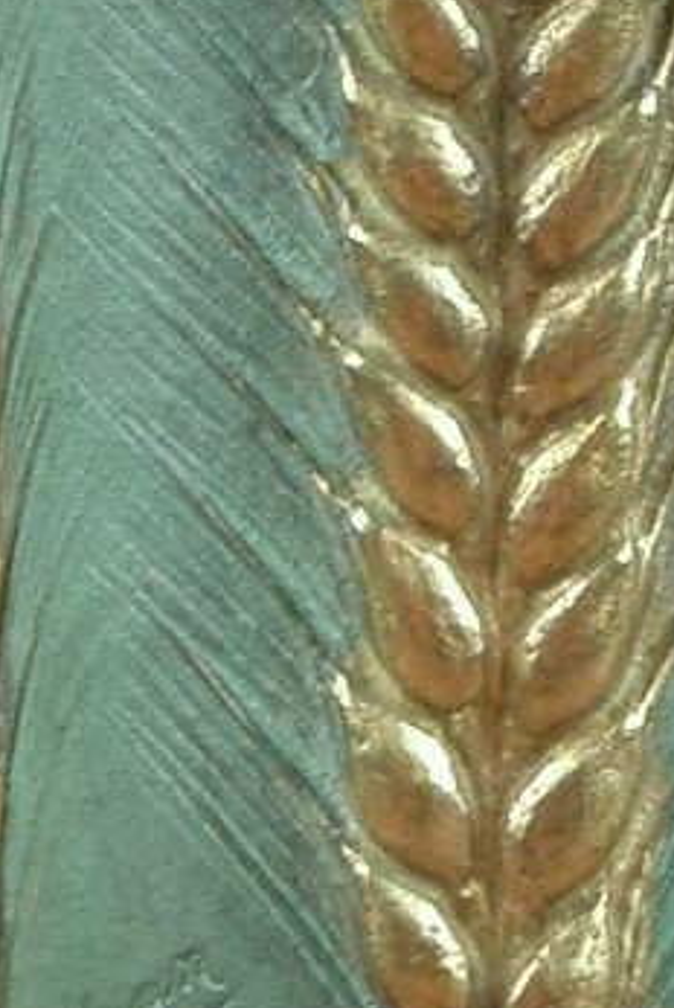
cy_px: 471
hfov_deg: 7.8
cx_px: 555
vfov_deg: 11.7
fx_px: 4932
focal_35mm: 176
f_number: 3.1
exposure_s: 1/30
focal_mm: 8.2
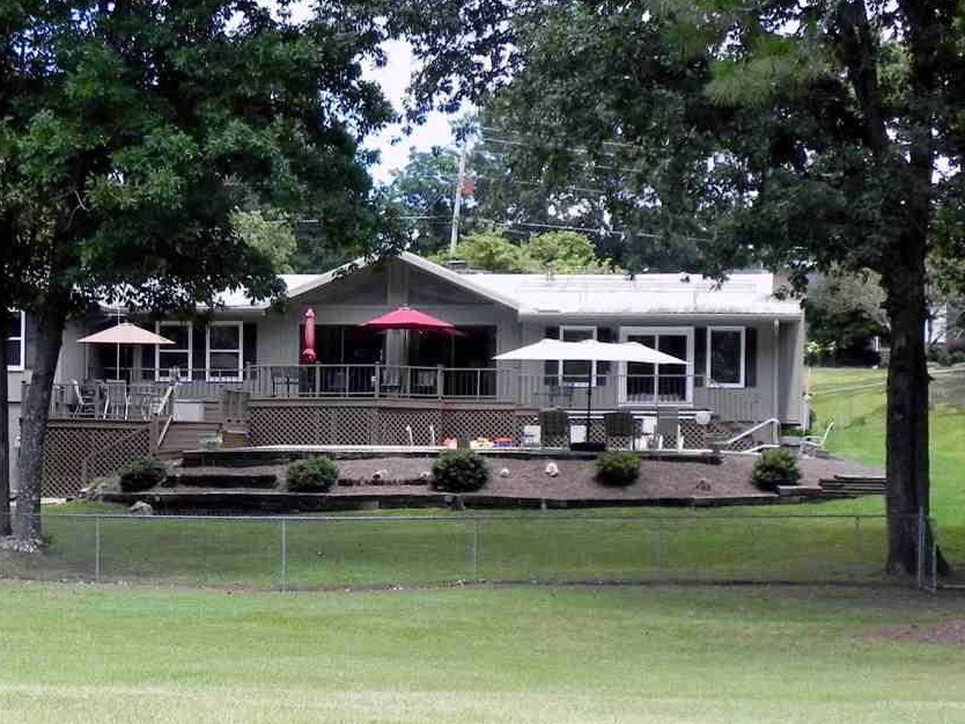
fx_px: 2480
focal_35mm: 89
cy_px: 487
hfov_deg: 21.9
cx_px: 326
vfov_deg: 16.5
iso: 160
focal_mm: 10.3
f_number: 4
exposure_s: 1/463
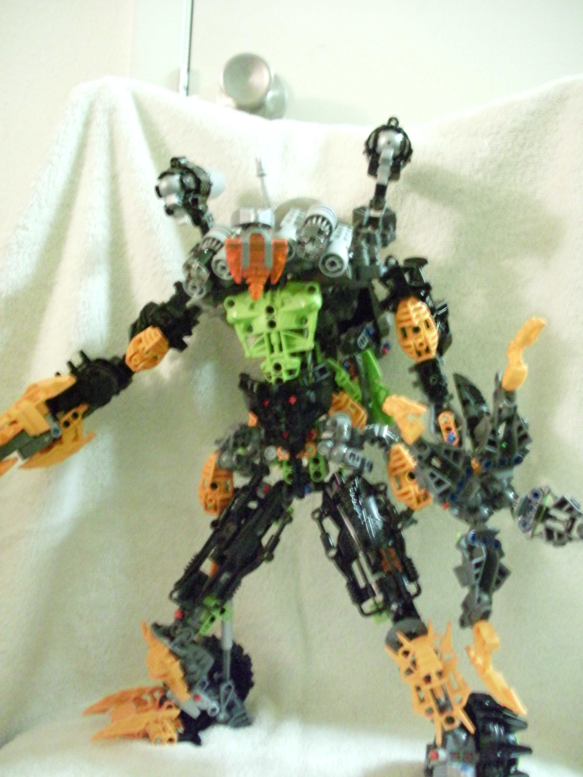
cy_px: 388
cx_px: 292
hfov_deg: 37.7
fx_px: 853
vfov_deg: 49.0
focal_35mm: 38
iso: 1600
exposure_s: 1/6
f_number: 3.1
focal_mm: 6.3
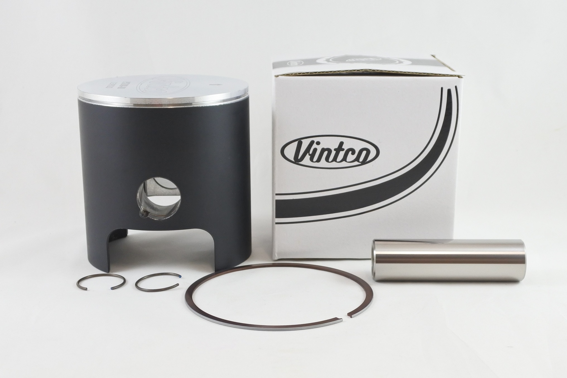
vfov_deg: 34.2
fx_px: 614
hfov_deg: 49.5
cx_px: 284
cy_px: 189
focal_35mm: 39
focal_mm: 14.7
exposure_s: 1/125
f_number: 4.2
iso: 500
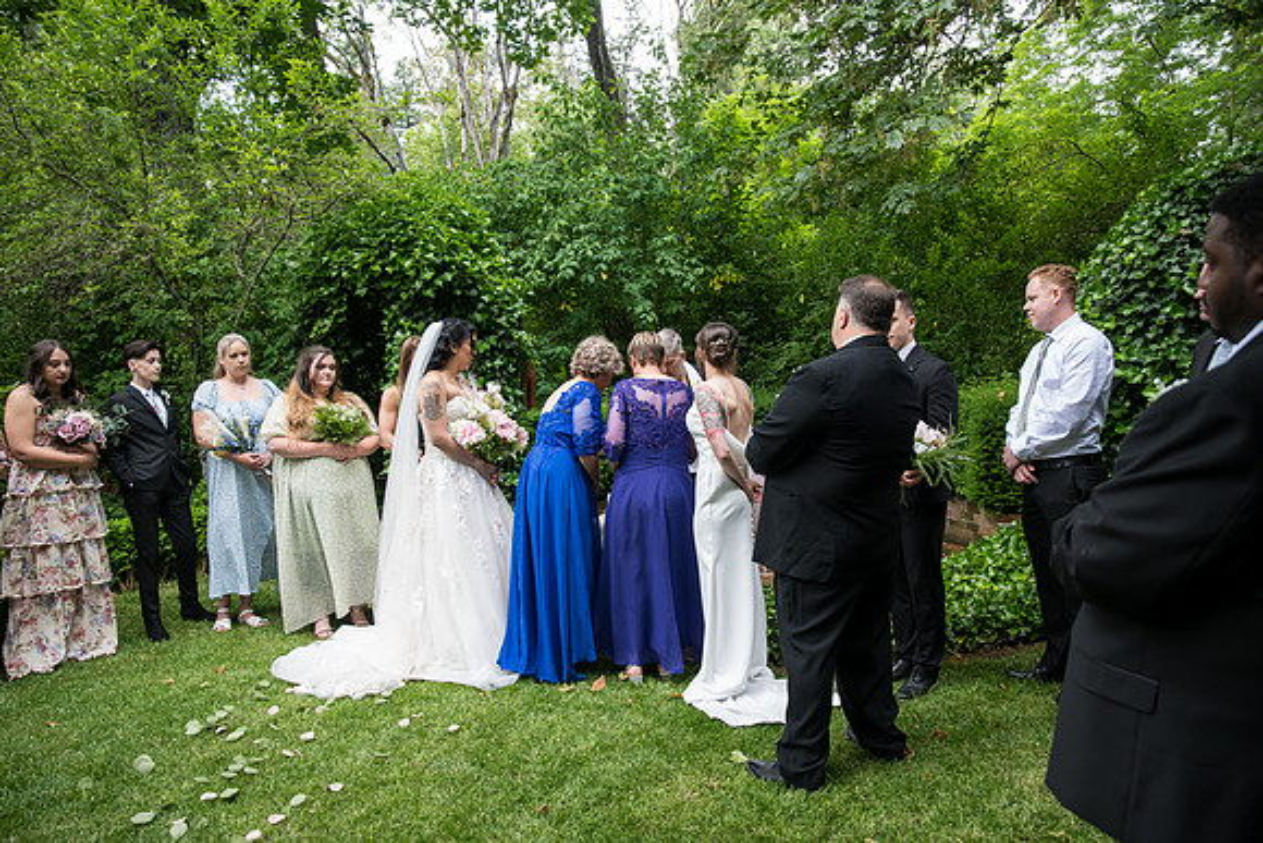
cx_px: 632
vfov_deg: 53.2
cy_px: 422
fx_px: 842
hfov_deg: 73.7
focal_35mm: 24
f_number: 4
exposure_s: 1/400
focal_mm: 24
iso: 1000
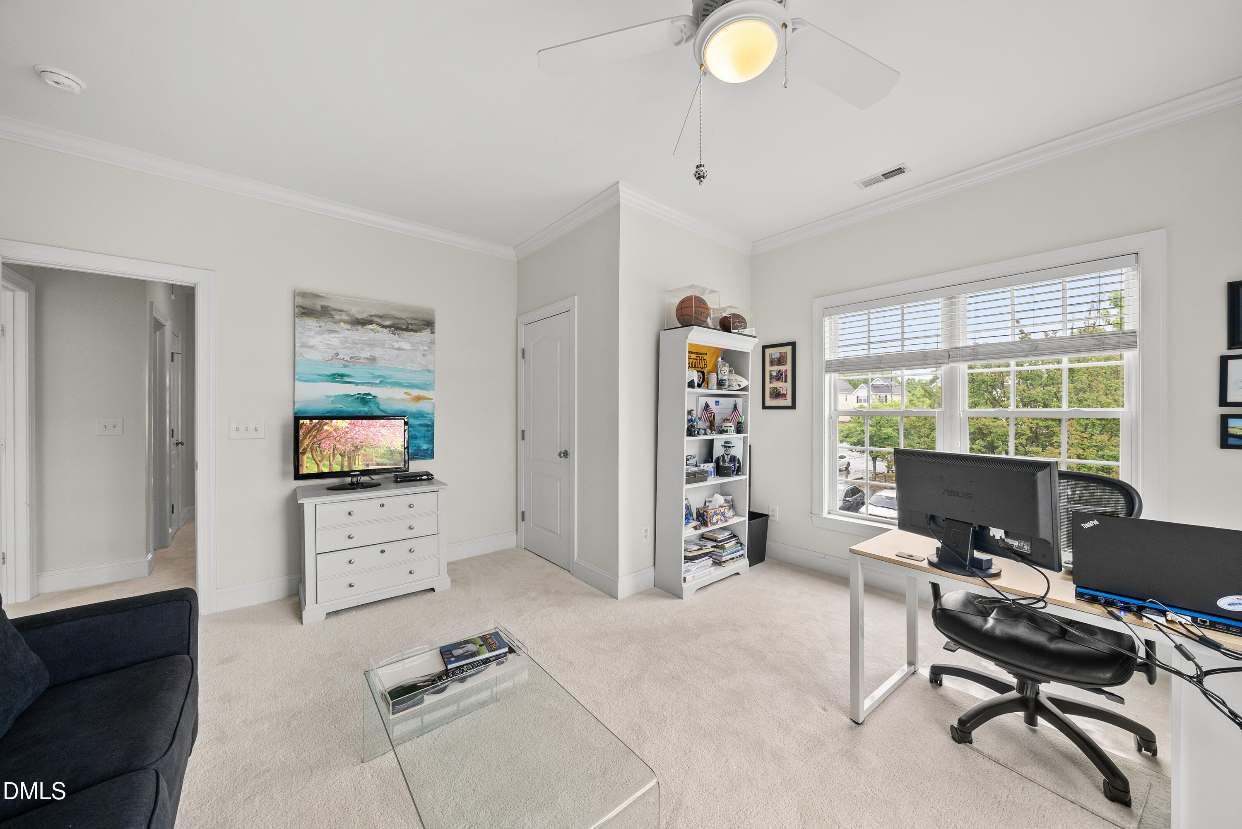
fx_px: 414
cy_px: 414
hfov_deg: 112.6
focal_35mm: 12
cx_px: 621
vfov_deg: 90.1
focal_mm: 12
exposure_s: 1/30
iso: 640
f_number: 7.1
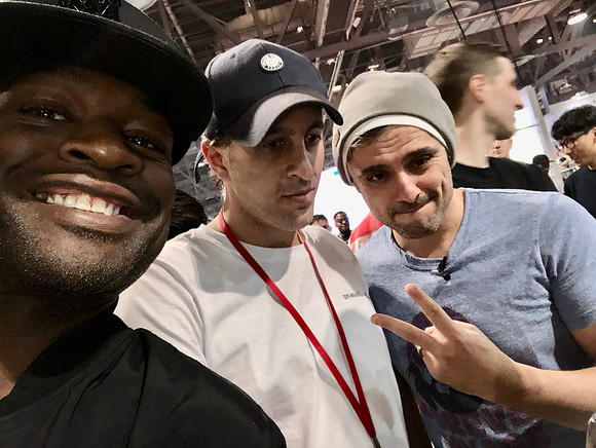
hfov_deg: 56.8
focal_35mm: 32
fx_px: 551
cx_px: 298
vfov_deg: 44.2
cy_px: 224
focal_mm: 2.87
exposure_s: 1/40
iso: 125
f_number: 2.2
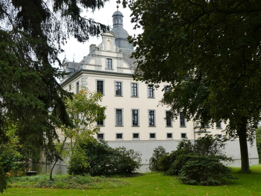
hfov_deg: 47.8
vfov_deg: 36.8
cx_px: 132
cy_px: 99
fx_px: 294
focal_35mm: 39
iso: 80
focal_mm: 6.7
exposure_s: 1/250
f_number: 3.7
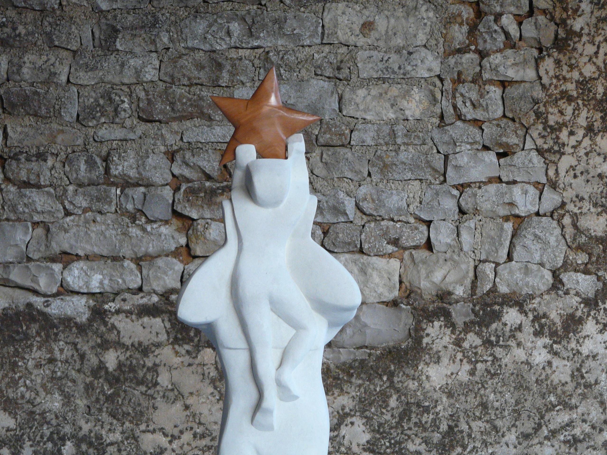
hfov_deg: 11.0
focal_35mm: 180
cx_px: 304
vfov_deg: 8.2
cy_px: 228
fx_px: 3156
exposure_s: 1/20
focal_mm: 23.1
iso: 200
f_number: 3.6
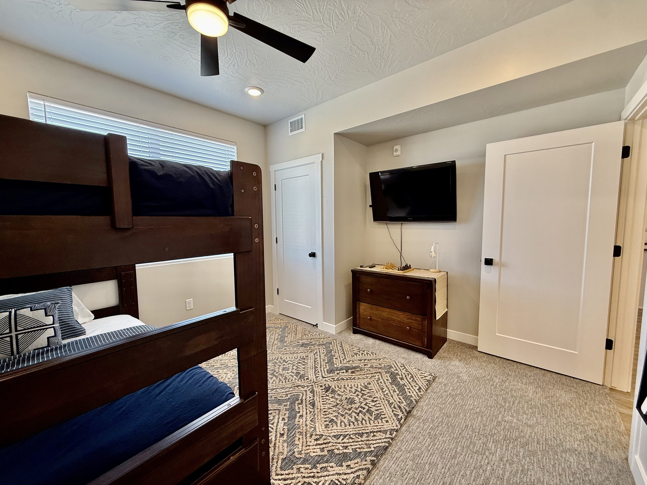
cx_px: 324
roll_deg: +0.3
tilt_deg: -4.5
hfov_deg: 102.1
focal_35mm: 14
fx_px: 262
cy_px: 242
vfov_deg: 85.7
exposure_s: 1/120
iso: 160
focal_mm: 2.22
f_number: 2.2
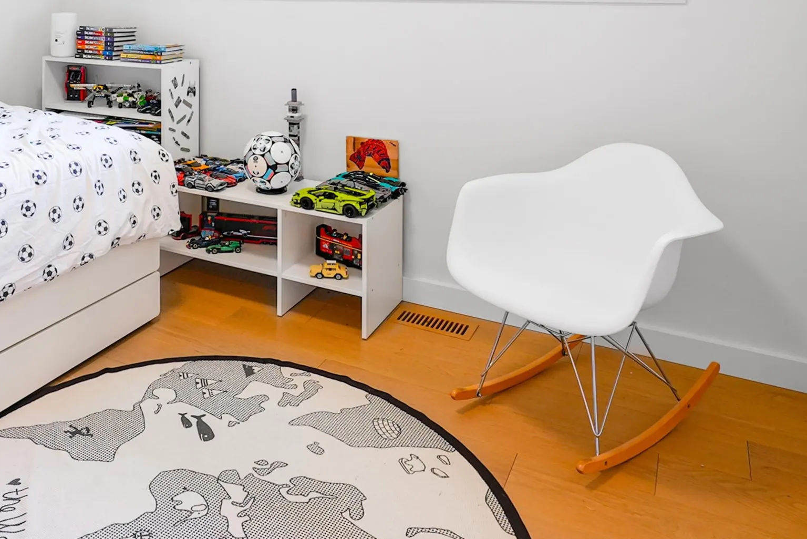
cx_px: 337
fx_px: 628
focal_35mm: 28
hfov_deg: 65.0
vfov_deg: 41.2
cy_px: 13
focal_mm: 14
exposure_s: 1/125
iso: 160
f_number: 8
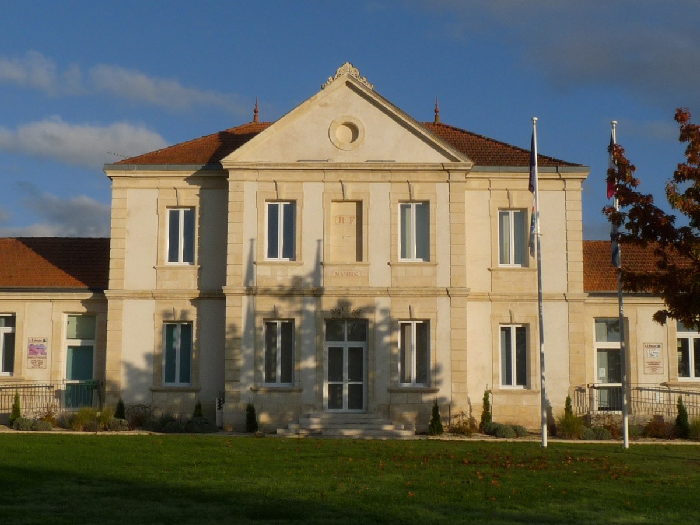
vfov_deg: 26.1
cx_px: 350
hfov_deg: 34.3
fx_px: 1132
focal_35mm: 56
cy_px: 262
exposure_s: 1/400
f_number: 7.1
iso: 100
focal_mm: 5.6
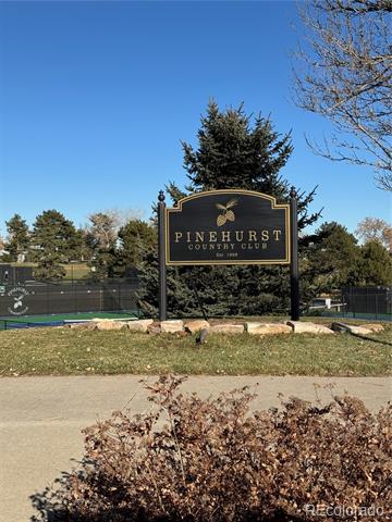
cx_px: 196
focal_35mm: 48
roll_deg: +1.2
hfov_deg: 30.3
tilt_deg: -0.4
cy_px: 261
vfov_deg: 39.7
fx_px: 725
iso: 64
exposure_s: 1/4608
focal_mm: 6.76
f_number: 1.78
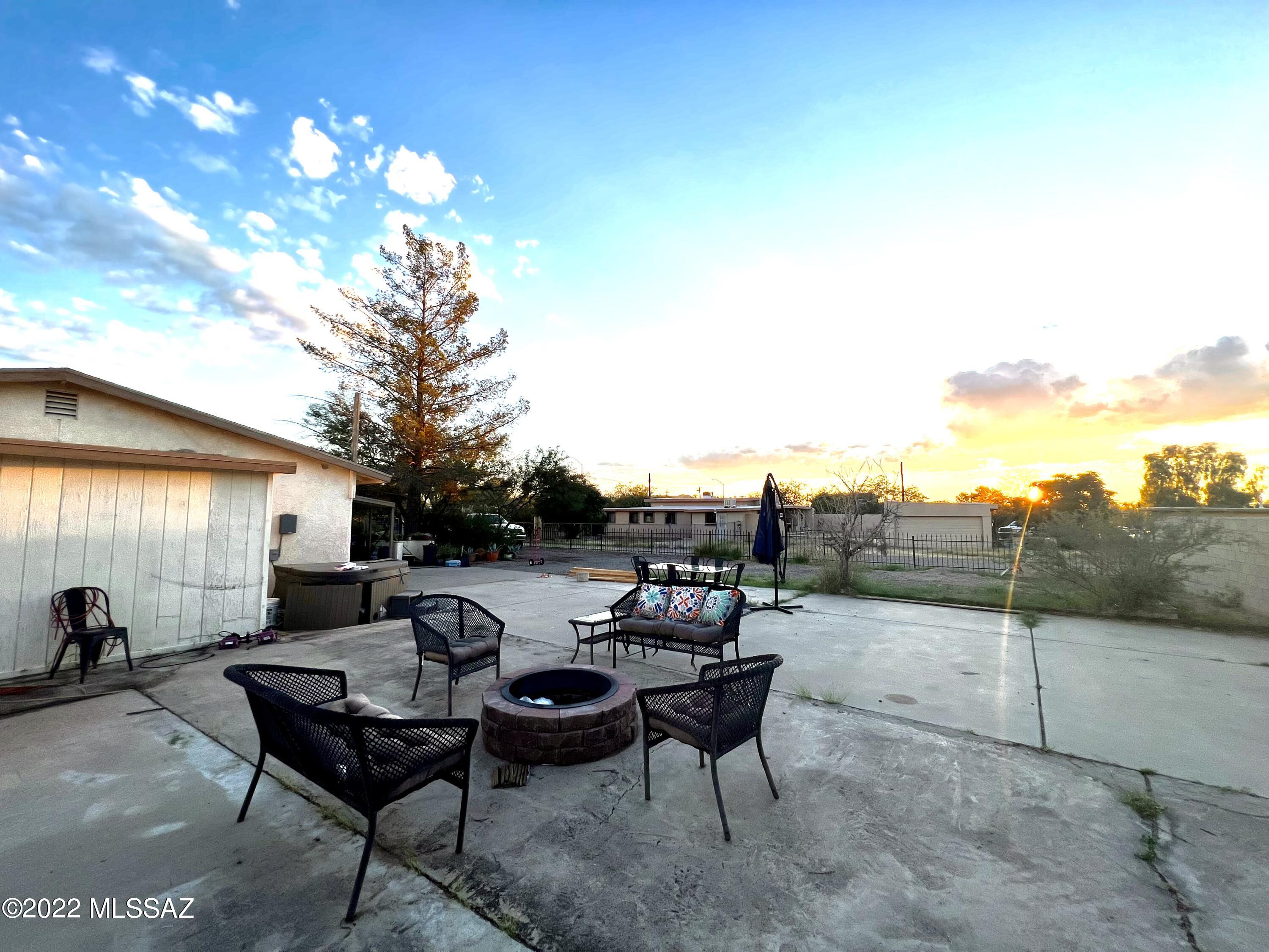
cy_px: 476
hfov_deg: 106.2
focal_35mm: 13
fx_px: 477
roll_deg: +0.1
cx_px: 634
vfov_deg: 89.9
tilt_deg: +4.2
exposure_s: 1/418
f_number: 1.8
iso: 32
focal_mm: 1.57
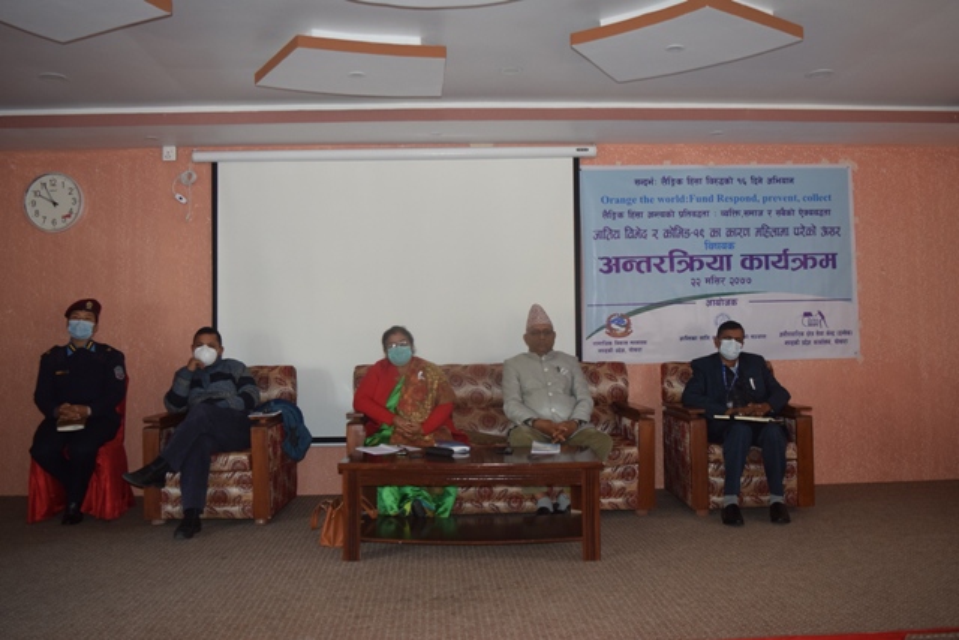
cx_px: 480
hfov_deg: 59.5
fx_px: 839
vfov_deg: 41.7
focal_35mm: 32
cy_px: 320
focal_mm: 21
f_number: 3.8
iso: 900
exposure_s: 1/60
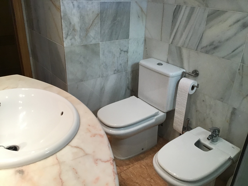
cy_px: 93
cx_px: 124
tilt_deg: -26.8
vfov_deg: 45.4
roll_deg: -1.9
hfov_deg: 58.4
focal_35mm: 31
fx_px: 222
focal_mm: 3.3
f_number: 2.4
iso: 40
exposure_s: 1/33
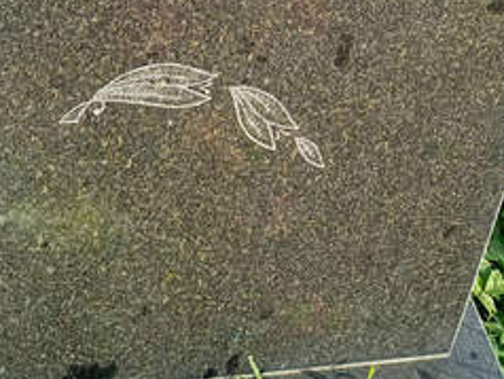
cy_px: 15
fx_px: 1224
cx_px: 366
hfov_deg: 23.1
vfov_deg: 17.3
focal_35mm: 84
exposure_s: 1/425
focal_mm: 4.76
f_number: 1.69
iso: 111
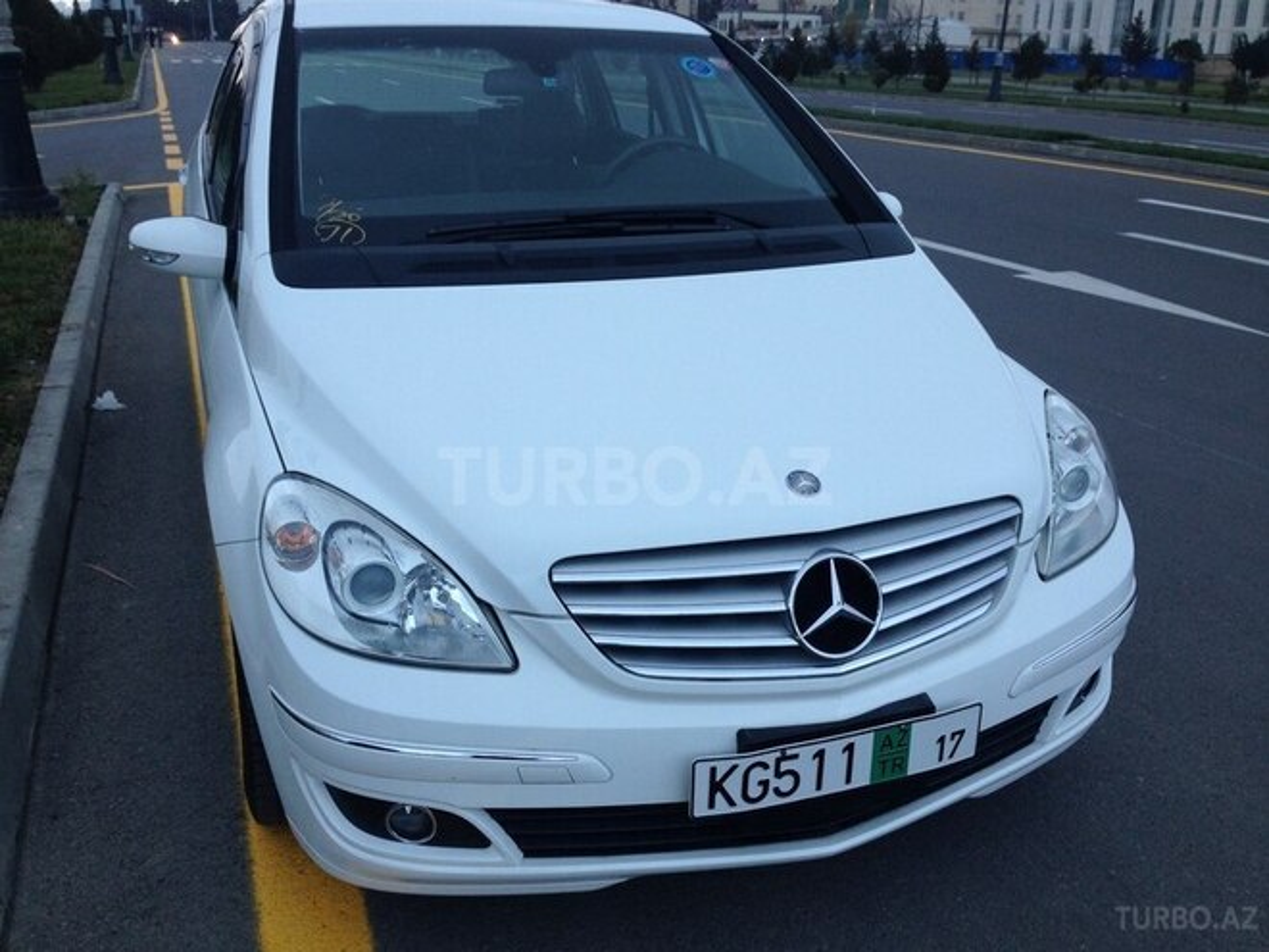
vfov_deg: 42.9
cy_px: 476
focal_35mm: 33
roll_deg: -0.2
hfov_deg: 55.4
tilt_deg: -19.9
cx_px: 634
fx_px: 1210
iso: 50
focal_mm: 4.12
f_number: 2.4
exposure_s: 1/30
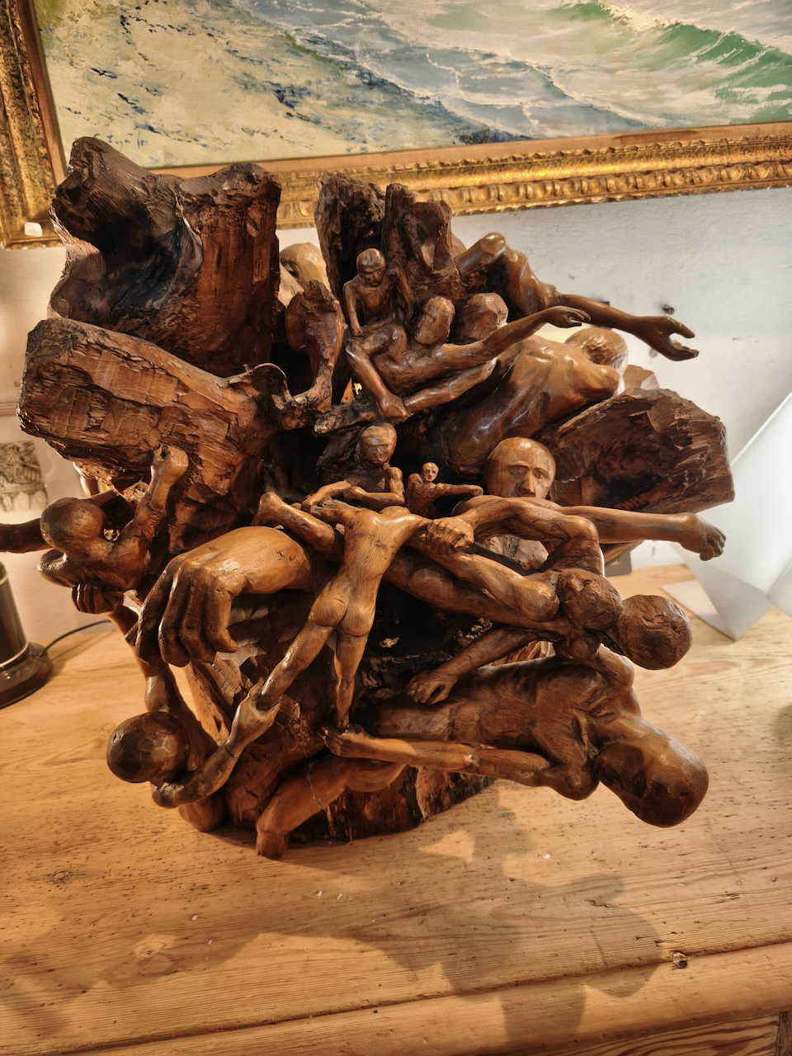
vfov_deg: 73.9
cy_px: 528
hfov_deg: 58.9
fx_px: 702
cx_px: 396
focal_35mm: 23
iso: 800
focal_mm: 5.35
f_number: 1.7
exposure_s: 1/50
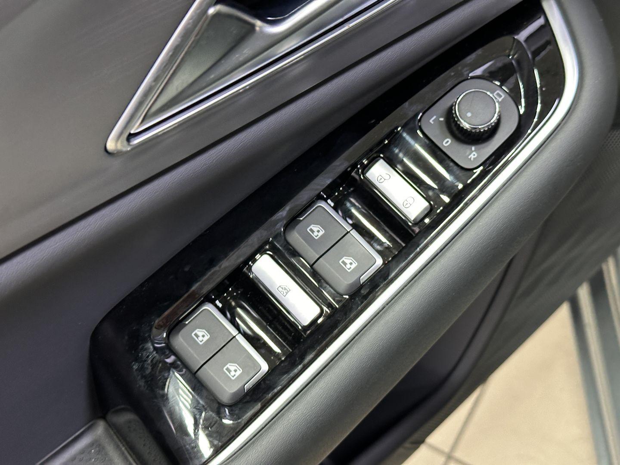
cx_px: 310
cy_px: 232
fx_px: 860
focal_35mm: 48
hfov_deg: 39.7
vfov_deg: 30.3
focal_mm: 6.86
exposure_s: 1/33
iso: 320
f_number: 1.78
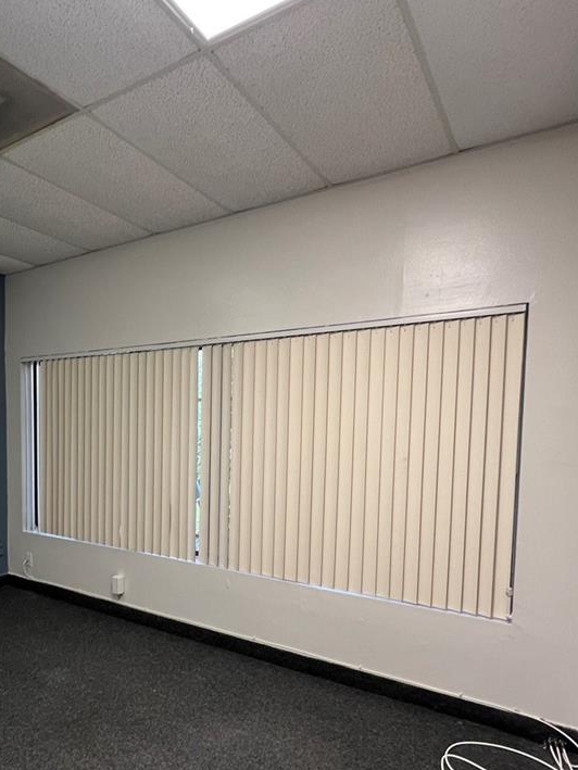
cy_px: 469
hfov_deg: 59.6
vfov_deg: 75.4
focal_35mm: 22
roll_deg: -0.7
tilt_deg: -2.7
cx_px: 189
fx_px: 490
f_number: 1.8
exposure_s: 1/61
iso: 100
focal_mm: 1.57
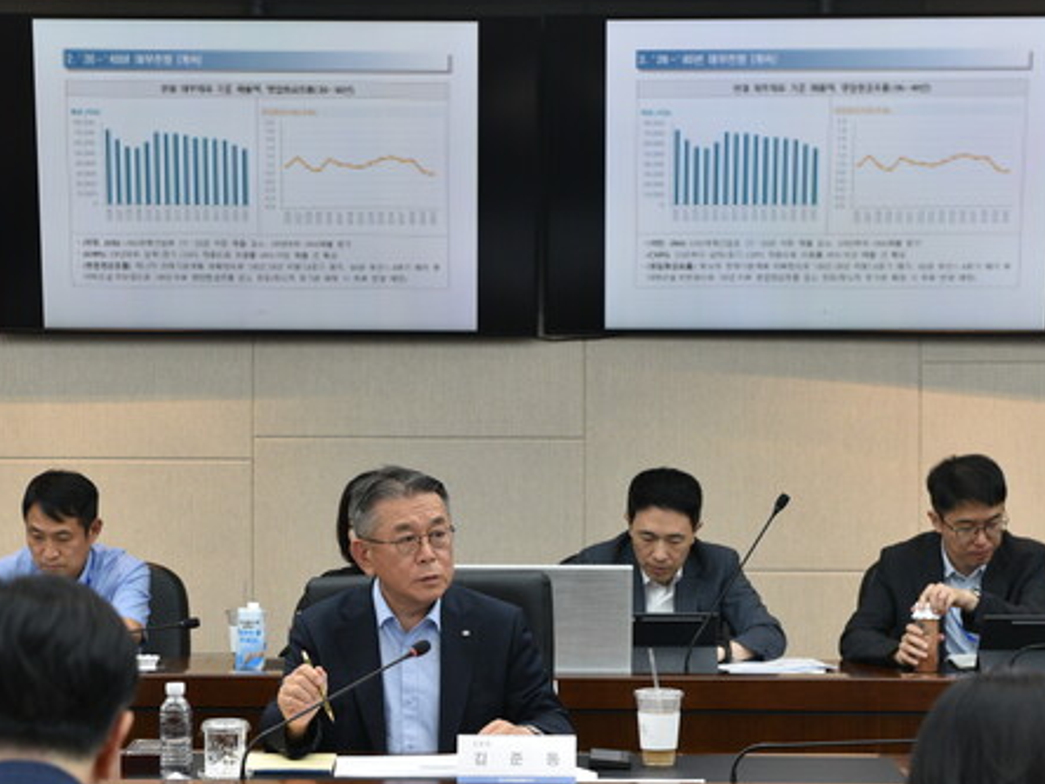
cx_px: 532
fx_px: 2747
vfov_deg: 16.2
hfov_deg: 21.5
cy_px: 438
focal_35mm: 91
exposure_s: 1/320
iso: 1600
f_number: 4.5
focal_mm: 70
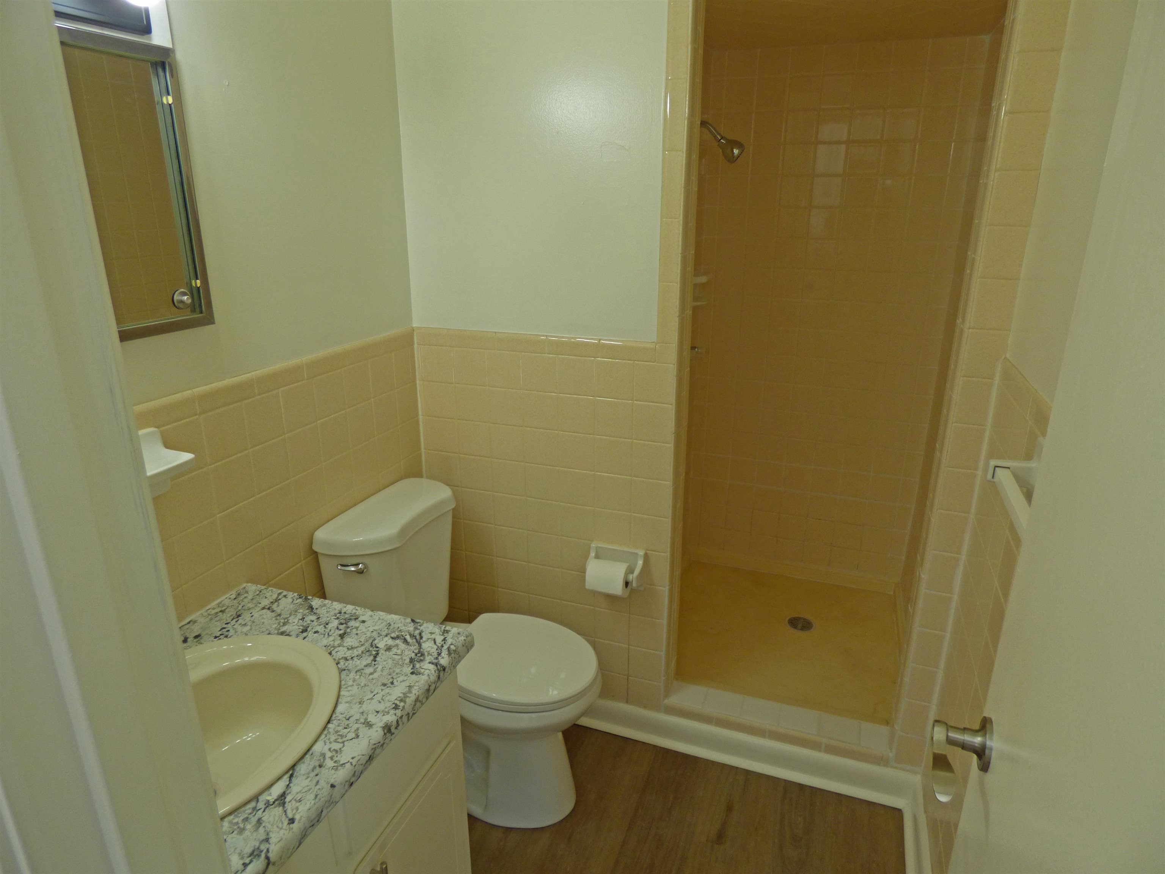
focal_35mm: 20
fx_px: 673
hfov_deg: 81.7
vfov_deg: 66.0
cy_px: 437
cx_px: 582
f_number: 2.8
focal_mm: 3.58
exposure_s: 1/80
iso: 100
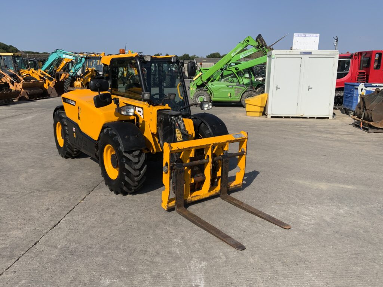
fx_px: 321
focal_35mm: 29
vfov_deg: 48.2
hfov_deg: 61.7
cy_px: 144
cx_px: 192
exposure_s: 1/2427
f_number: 1.8
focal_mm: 3
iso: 16
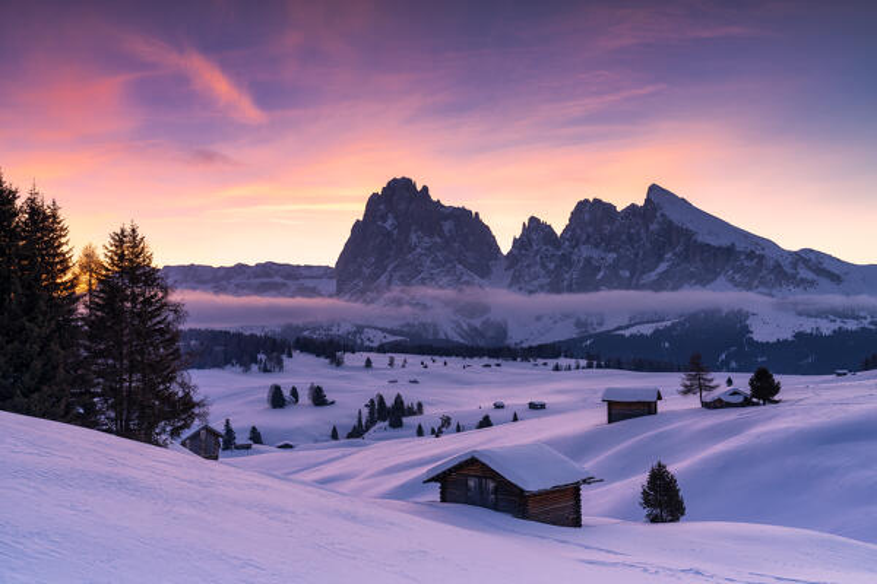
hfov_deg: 51.9
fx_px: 901
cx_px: 438
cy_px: 292
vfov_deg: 35.9
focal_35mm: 37
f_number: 8
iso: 100
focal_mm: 37
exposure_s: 1.6
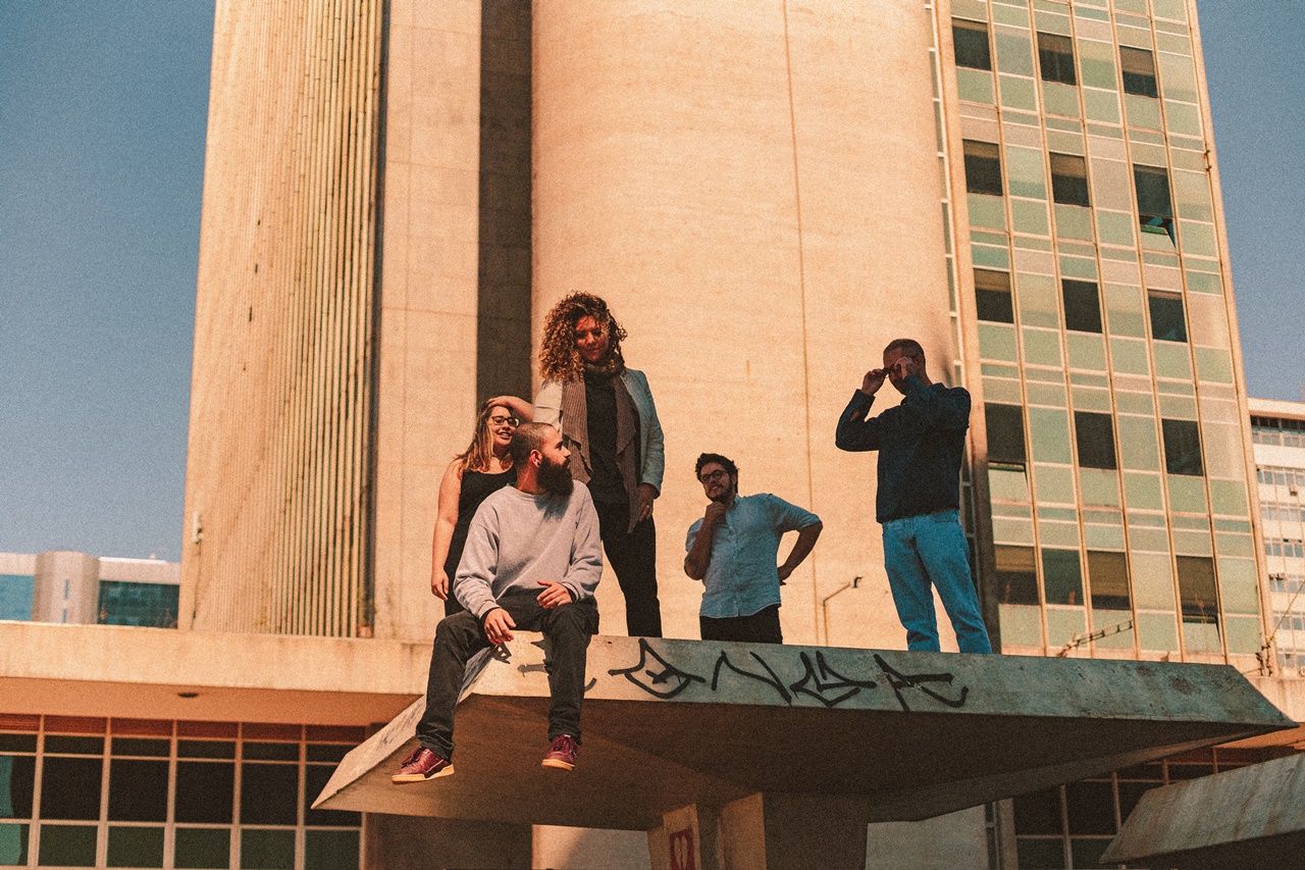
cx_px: 652
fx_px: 1812
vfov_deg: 27.0
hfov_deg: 39.6
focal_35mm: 50
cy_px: 435
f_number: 2.8
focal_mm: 50
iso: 200
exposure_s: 1/8000
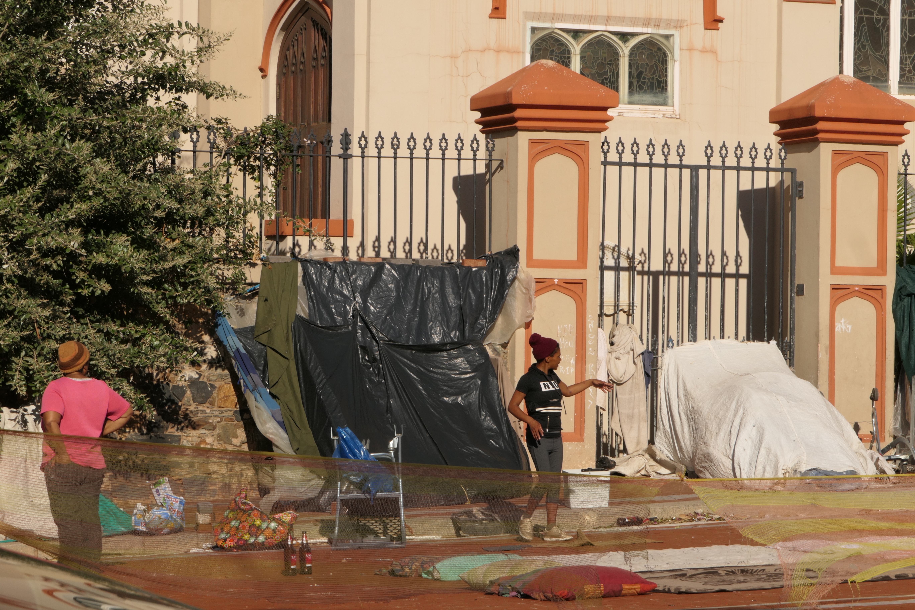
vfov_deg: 11.4
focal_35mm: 120
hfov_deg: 17.1
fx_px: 3050
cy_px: 305
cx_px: 458
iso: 125
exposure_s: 1/250
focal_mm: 43.9
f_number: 11
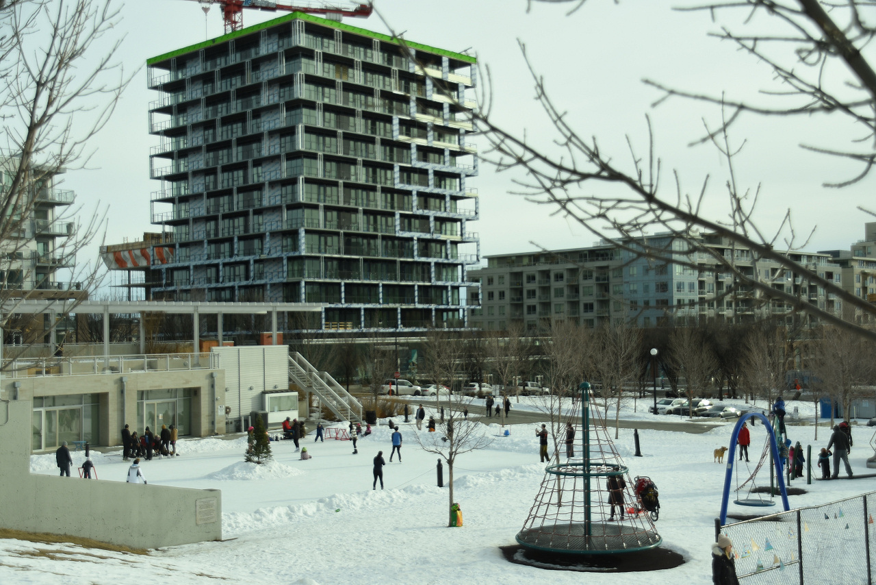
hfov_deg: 43.6
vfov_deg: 29.9
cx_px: 438
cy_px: 292
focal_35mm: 45
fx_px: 1095
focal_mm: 30
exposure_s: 1/1600
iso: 200
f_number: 4.2
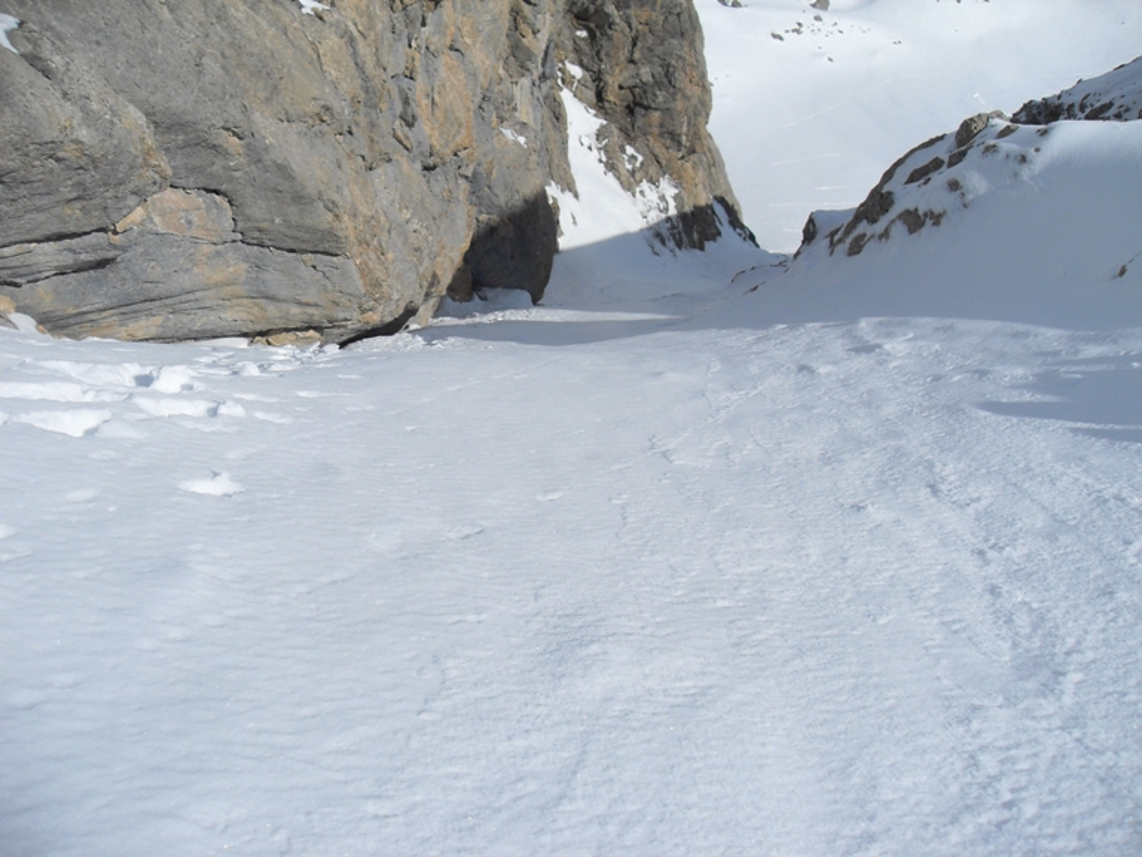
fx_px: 1155
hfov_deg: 52.6
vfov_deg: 40.7
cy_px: 428
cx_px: 571
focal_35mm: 35
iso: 80
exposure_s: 1/750
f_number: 7
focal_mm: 6.3
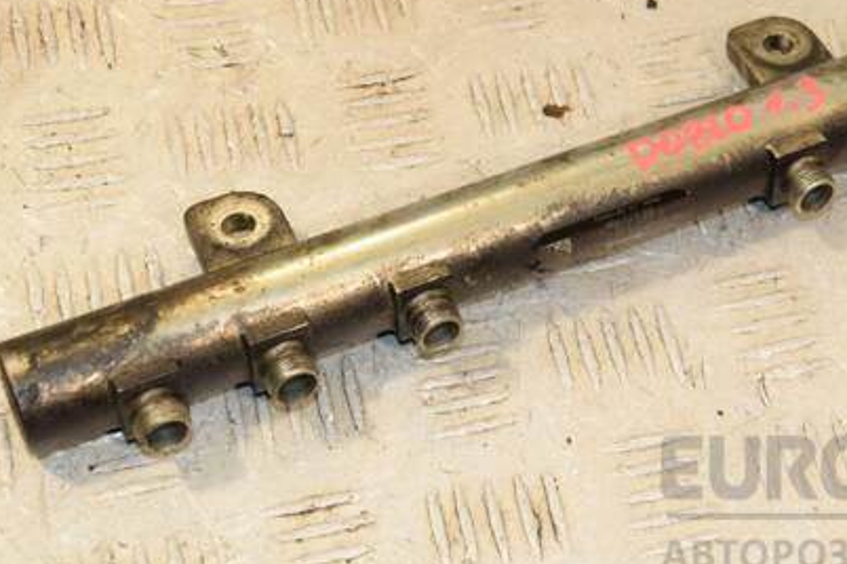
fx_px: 2211
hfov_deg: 21.5
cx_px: 622
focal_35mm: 94
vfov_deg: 14.5
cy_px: 187
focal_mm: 42
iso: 800
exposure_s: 1/200
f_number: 8
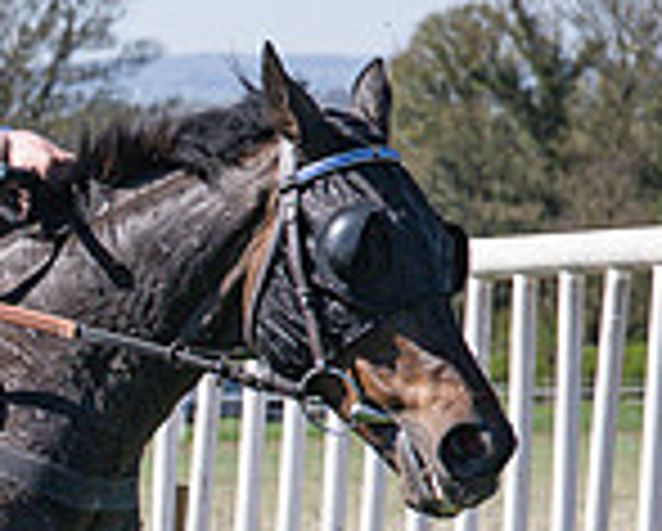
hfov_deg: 4.2
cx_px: 139
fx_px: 9083
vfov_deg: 3.3
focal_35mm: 463
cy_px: 676
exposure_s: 1/2000
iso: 220
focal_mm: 70
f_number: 5
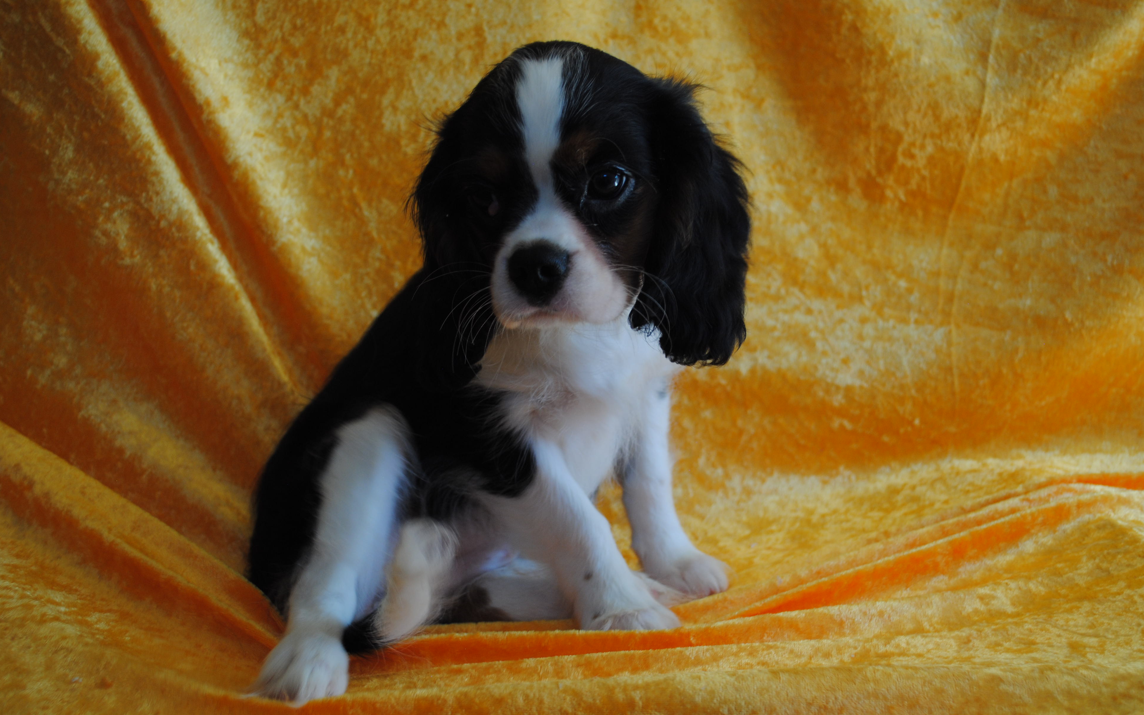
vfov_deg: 28.0
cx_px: 571
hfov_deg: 43.5
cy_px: 360
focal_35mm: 46
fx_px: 1434
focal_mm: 30
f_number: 4.5
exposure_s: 1/60
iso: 200
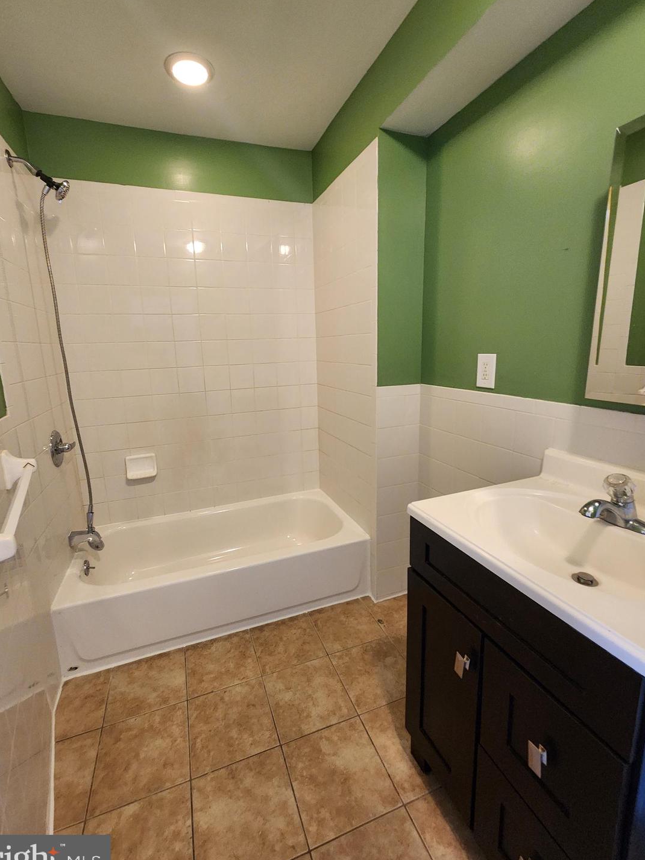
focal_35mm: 14
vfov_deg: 102.0
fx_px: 348
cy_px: 421
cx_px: 307
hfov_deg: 85.6
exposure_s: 1/30
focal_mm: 2.2
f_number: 2.2
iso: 500
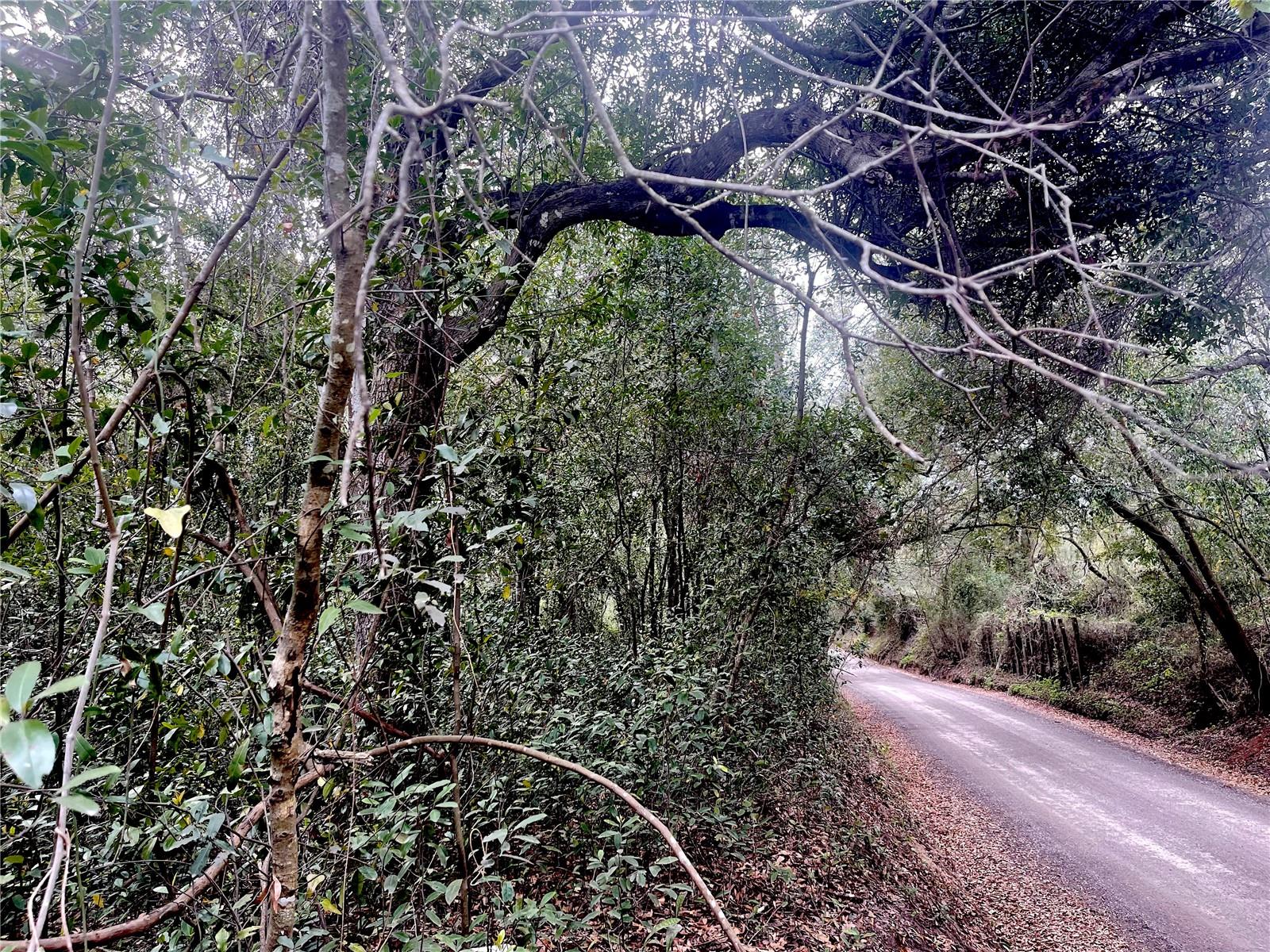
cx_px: 635
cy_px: 476
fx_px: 917
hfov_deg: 69.4
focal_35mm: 25
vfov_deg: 54.9
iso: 50
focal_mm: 5.1
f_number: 1.6
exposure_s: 1/121
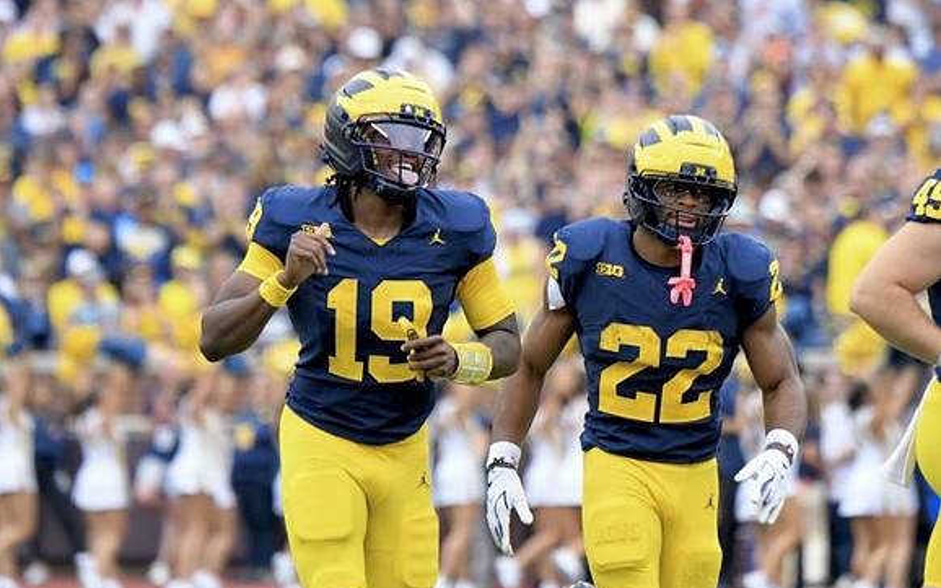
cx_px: 470
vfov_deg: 2.4
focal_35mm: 552
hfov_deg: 3.8
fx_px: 14153
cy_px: 288
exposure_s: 1/1000
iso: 1600
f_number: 5.6
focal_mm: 360
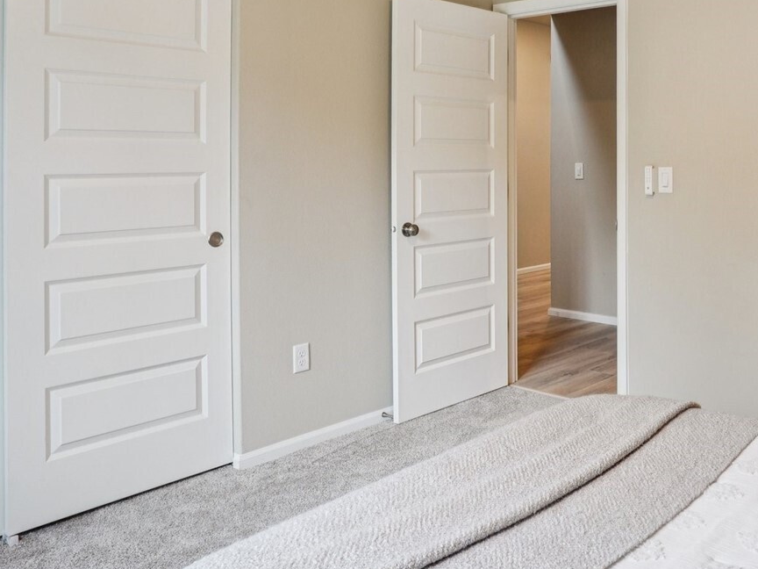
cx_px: 617
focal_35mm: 34
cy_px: 164
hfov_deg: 50.4
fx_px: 745
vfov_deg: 40.9
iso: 400
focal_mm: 18
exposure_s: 1/20
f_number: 8
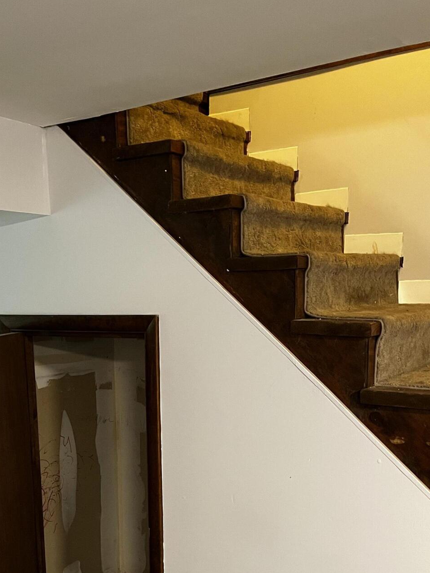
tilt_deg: -8.3
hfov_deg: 34.8
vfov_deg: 44.5
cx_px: 142
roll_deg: +1.6
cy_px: 416
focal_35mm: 41
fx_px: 679
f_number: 1.6
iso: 400
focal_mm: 5.1
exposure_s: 1/40
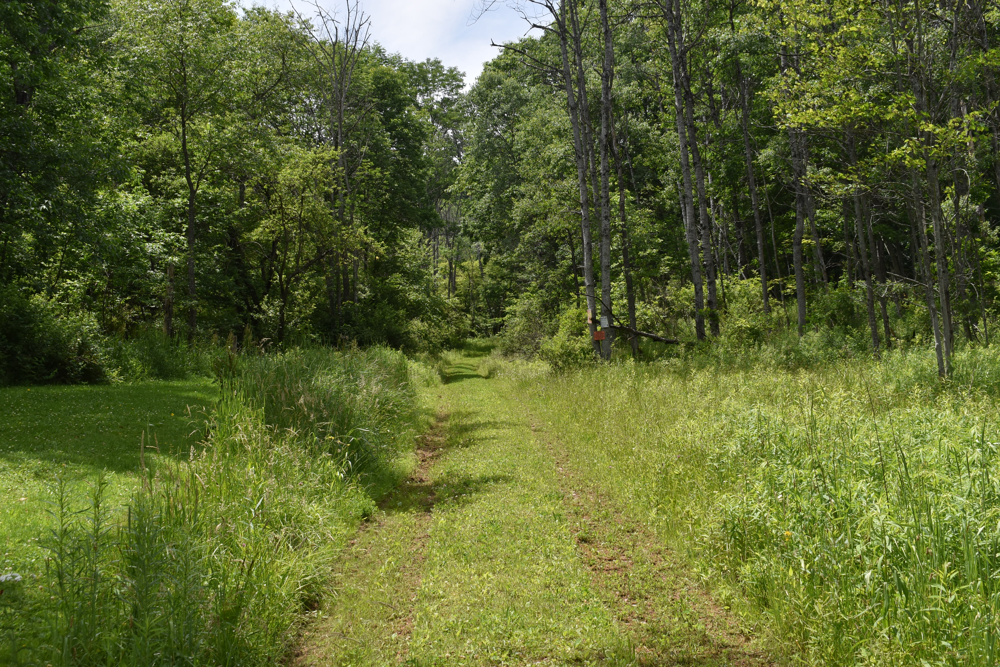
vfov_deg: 29.9
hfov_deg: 43.6
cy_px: 334
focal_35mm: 45
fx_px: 1250
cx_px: 500
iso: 200
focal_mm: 30
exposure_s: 1/320
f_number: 9
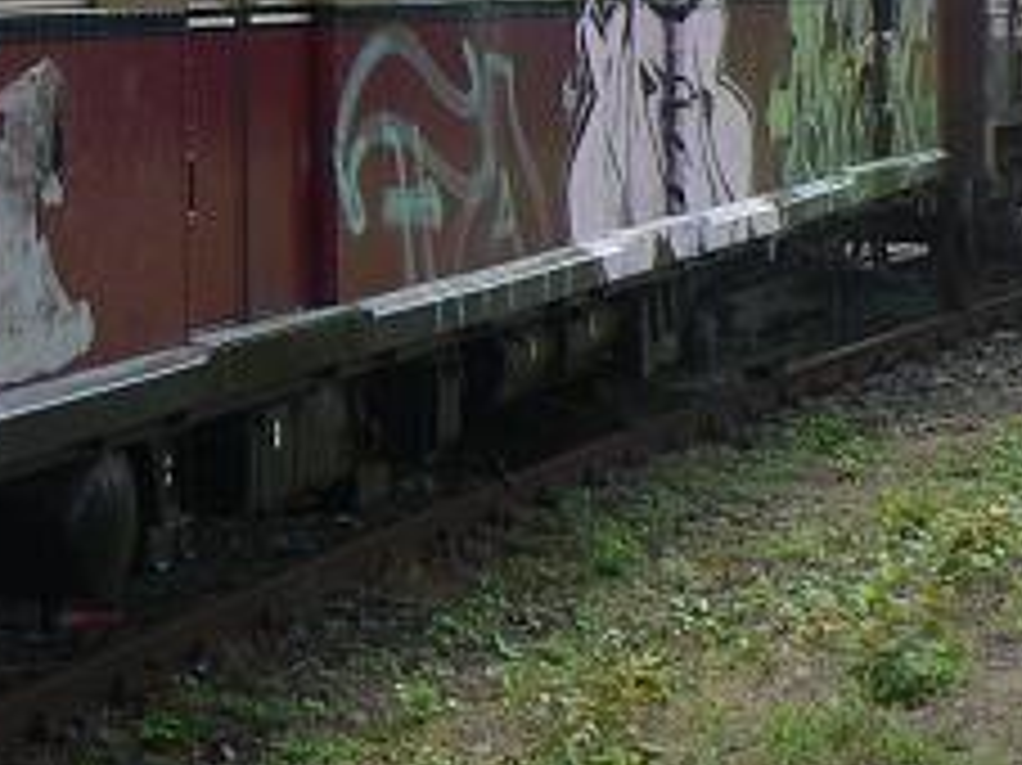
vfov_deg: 11.6
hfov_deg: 14.4
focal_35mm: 127
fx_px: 3748
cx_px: -576
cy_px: 36
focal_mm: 6
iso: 80
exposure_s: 1/320
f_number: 4
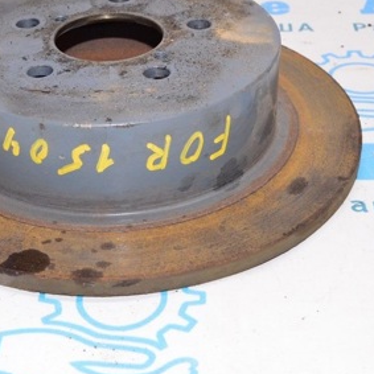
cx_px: 103
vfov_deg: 24.0
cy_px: 162
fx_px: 880
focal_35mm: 72
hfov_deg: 23.8
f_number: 8
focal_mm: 25
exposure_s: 1/80
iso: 1600
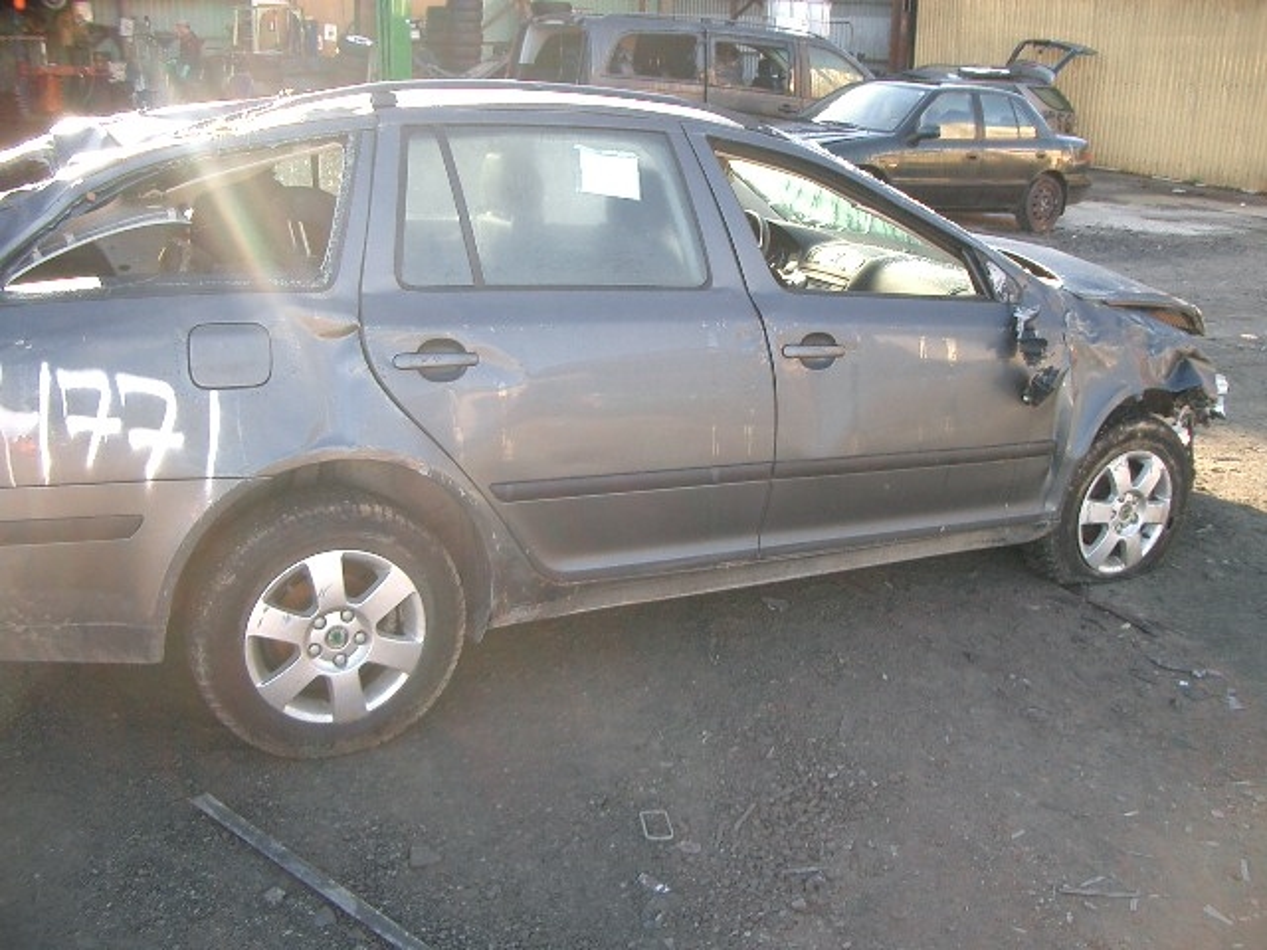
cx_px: 634
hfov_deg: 52.6
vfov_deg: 40.7
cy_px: 475
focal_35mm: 35
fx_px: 1281
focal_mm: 5.8
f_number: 2.6
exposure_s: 1/80
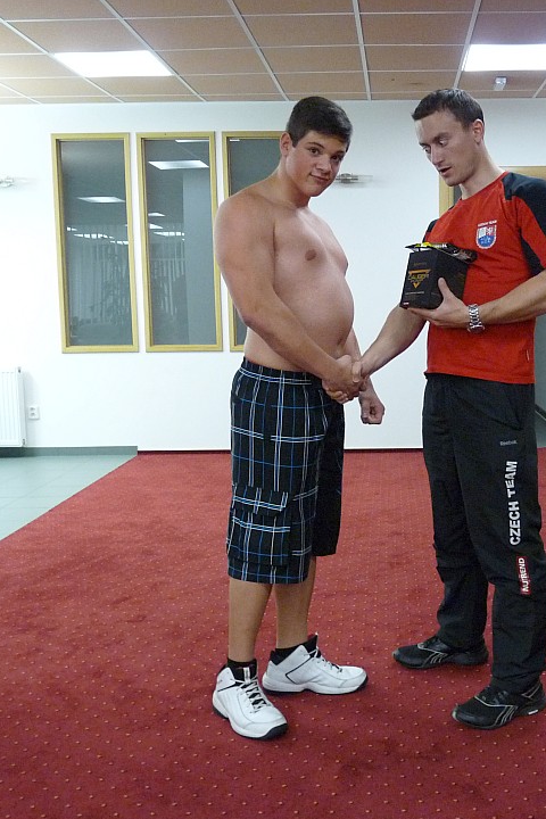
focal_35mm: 39
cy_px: 407
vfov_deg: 49.6
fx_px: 887
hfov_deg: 33.5
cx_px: 414
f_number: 2.8
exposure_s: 1/25
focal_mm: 4.8
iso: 400
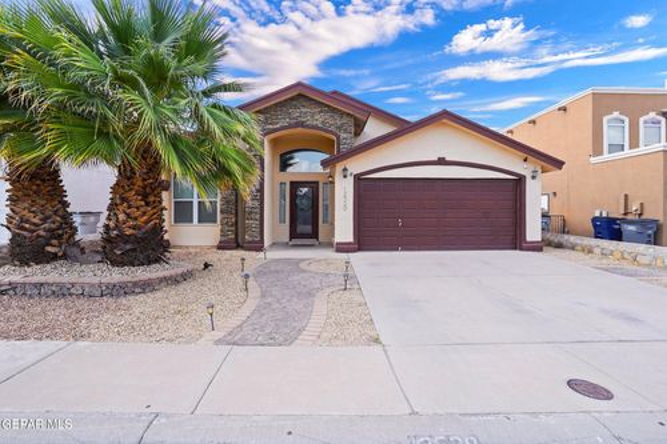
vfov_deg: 70.4
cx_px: 334
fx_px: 315
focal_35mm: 17
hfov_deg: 93.3
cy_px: 222
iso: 250
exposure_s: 1/60
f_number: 8
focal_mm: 17
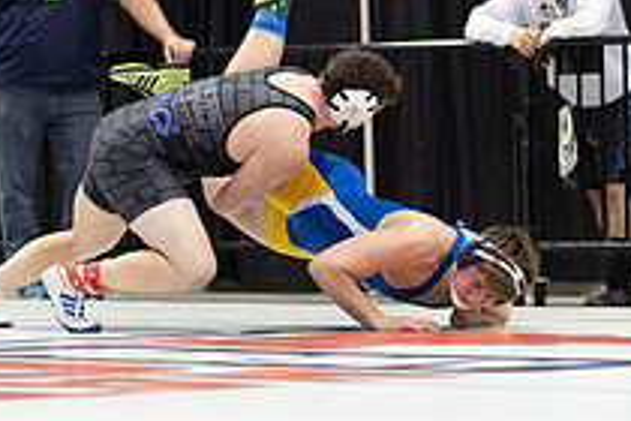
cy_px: 2
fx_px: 4119
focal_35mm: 235
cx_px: 343
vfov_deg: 5.8
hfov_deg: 8.8
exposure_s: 1/500
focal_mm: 85
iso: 2500
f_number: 1.8
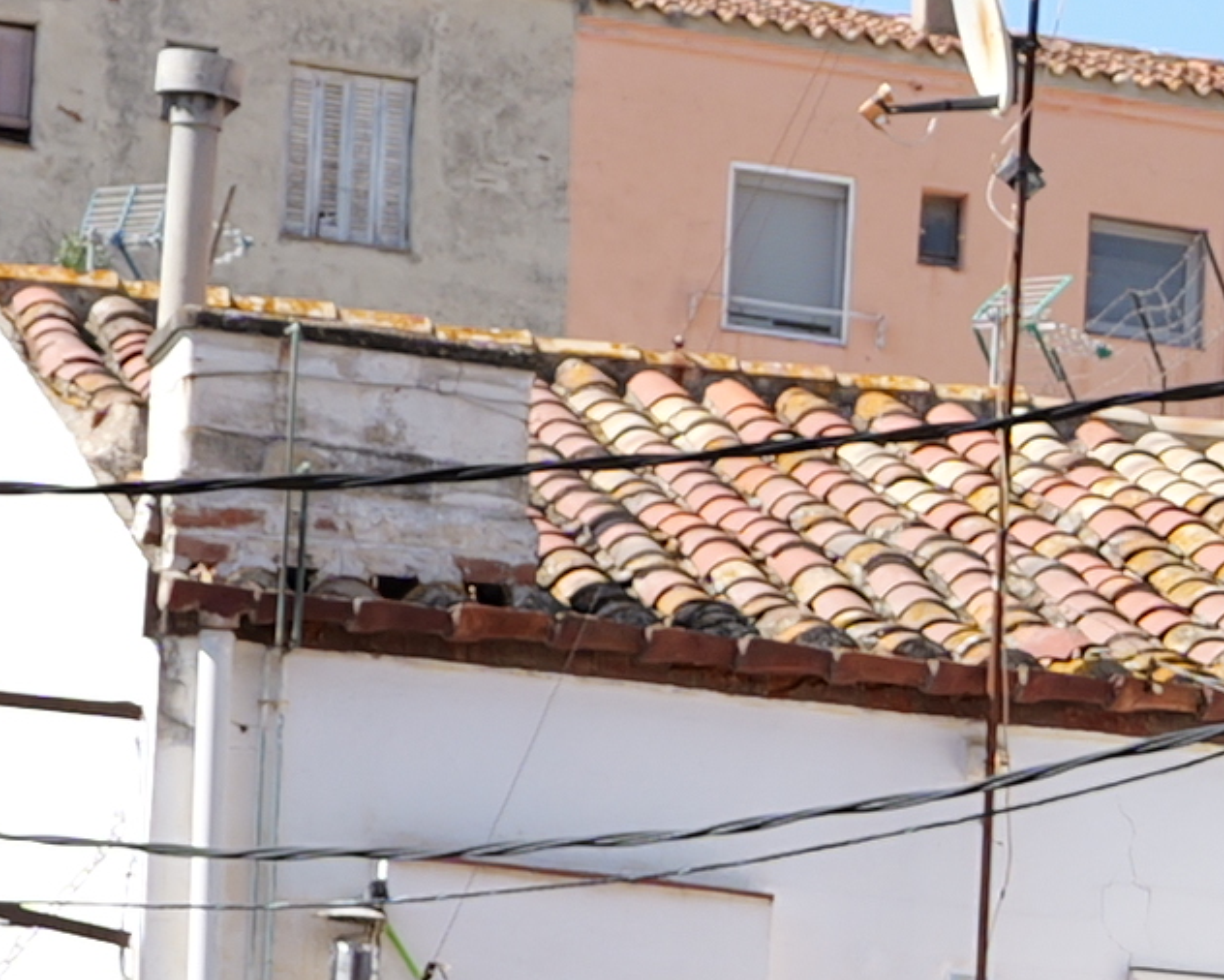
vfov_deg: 5.3
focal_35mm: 285
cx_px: 4356
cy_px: 2026
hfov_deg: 6.0
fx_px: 10328
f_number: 5
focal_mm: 32
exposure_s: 1/320
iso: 100
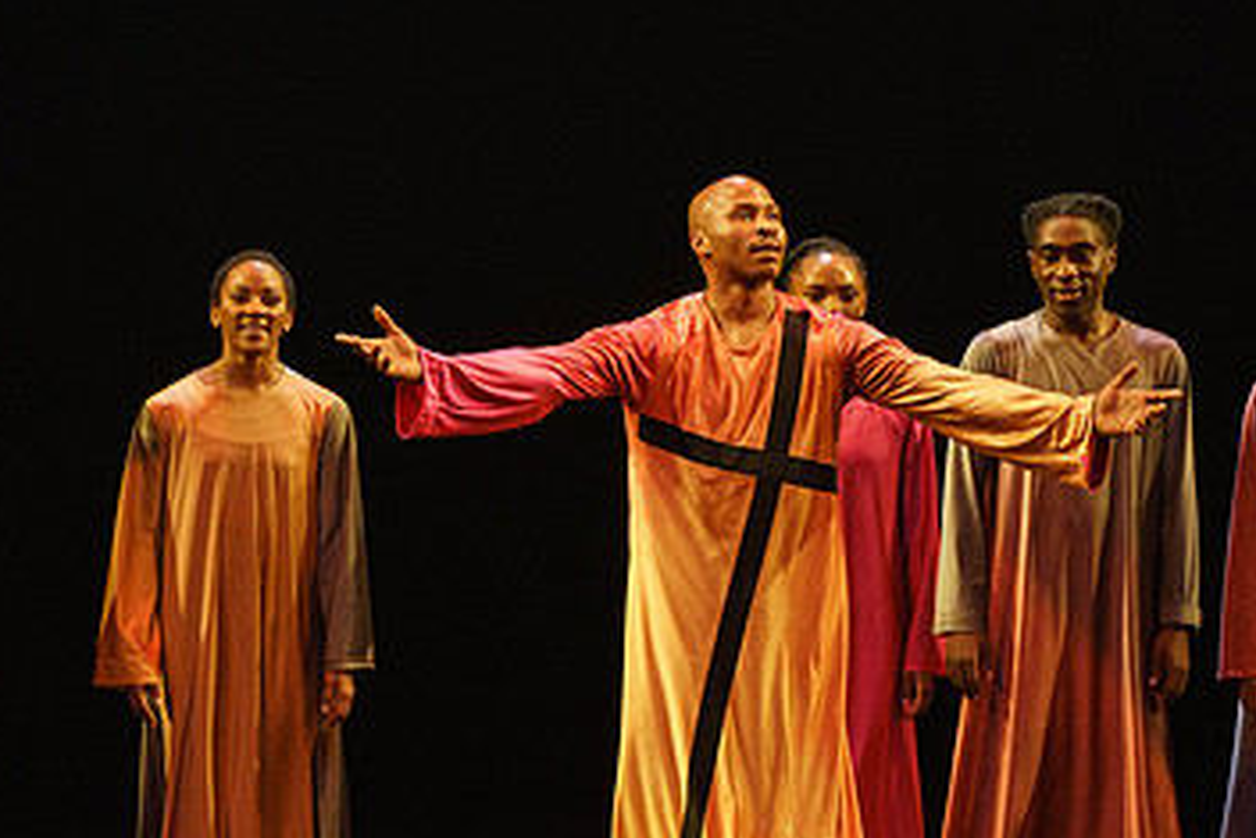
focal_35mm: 508
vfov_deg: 2.7
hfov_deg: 4.1
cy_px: 476
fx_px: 17730
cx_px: 639
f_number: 5.6
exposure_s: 1/320
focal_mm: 303
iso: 6400
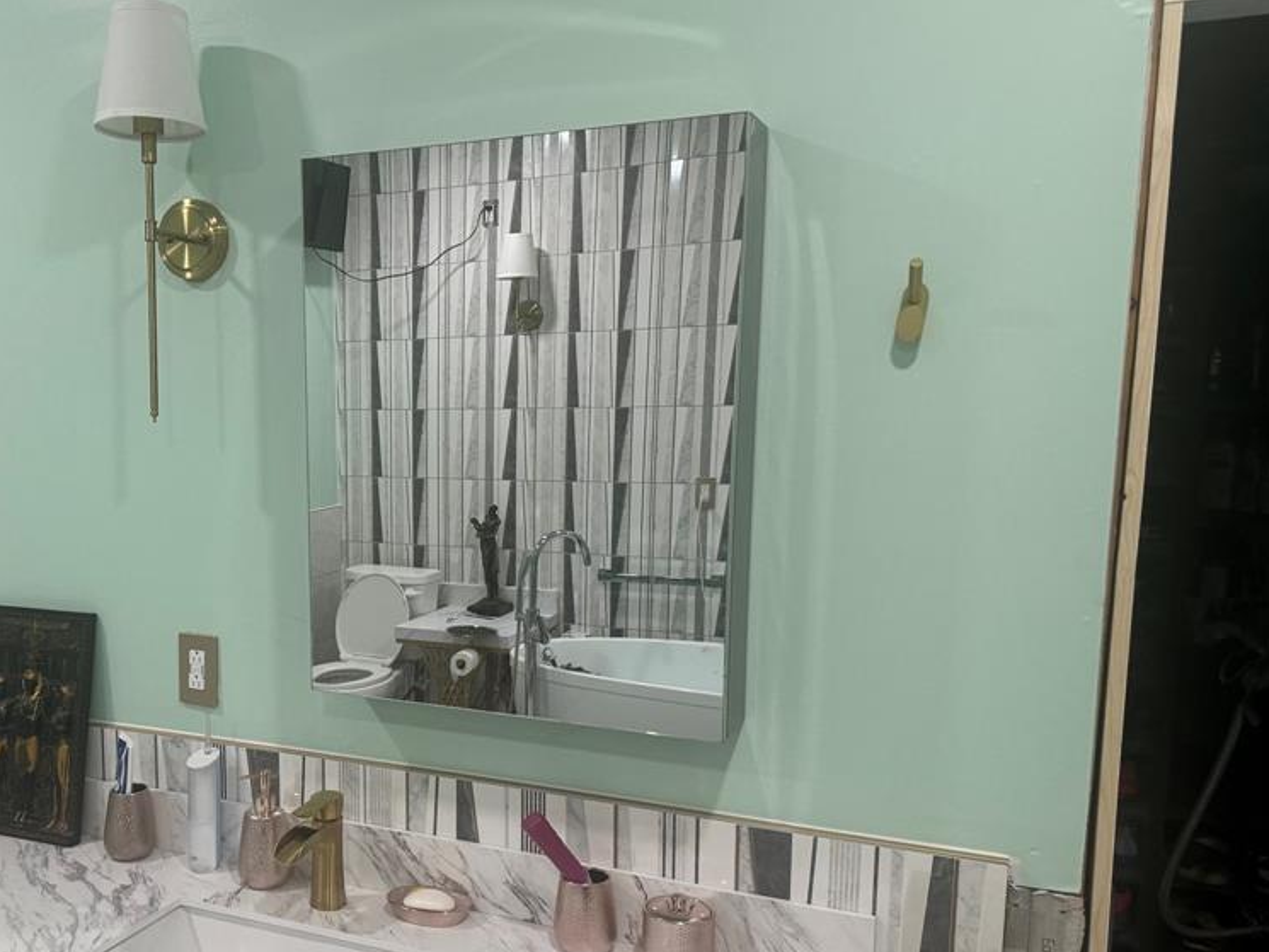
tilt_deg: -8.0
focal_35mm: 33
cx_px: 404
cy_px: 571
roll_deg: +1.3
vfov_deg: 42.8
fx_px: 1210
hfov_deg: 54.0
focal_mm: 6.76
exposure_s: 1/60
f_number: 1.78
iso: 250
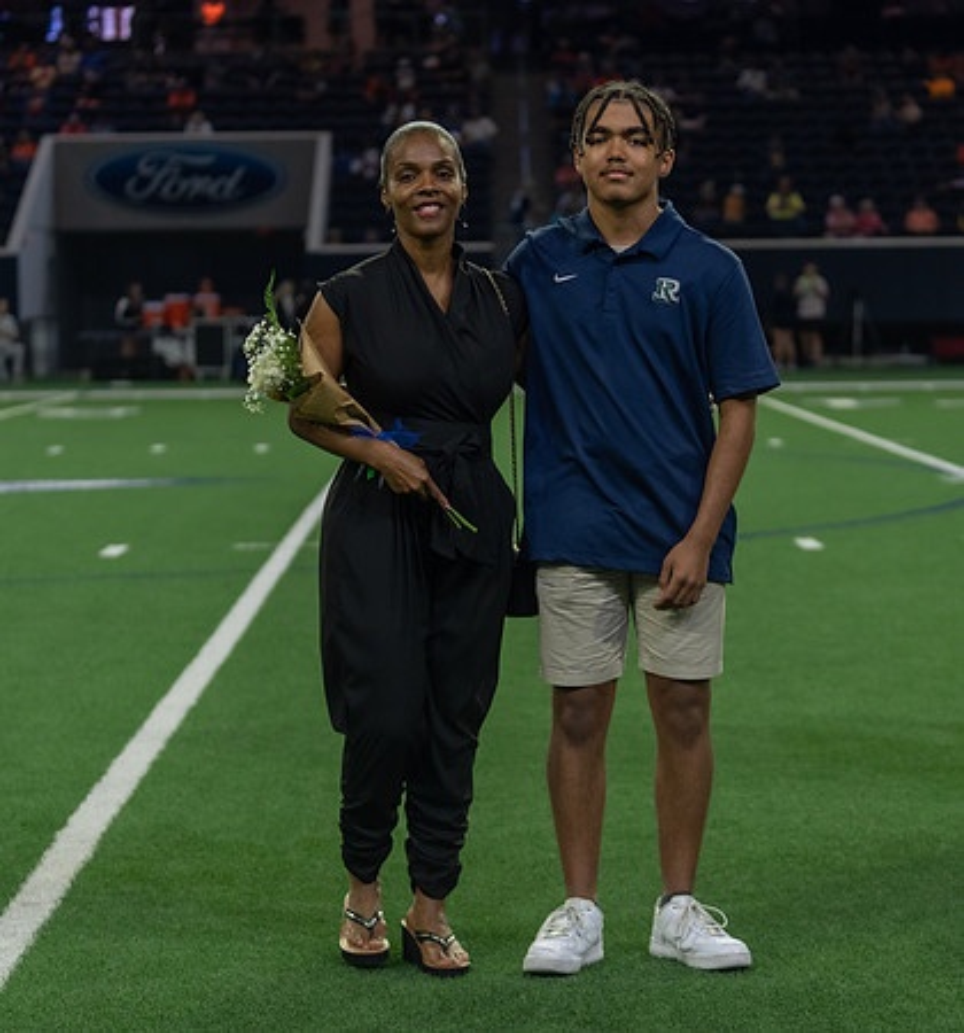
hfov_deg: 16.3
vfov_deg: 17.4
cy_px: 481
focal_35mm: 103
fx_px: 3366
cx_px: 538
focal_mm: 70
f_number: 2.8
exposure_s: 1/320
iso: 1000
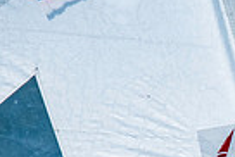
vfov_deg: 0.7
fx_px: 12514
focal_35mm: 1915
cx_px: 363
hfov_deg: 1.1
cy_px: 244
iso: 400
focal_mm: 300
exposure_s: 1/3200
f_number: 5.6
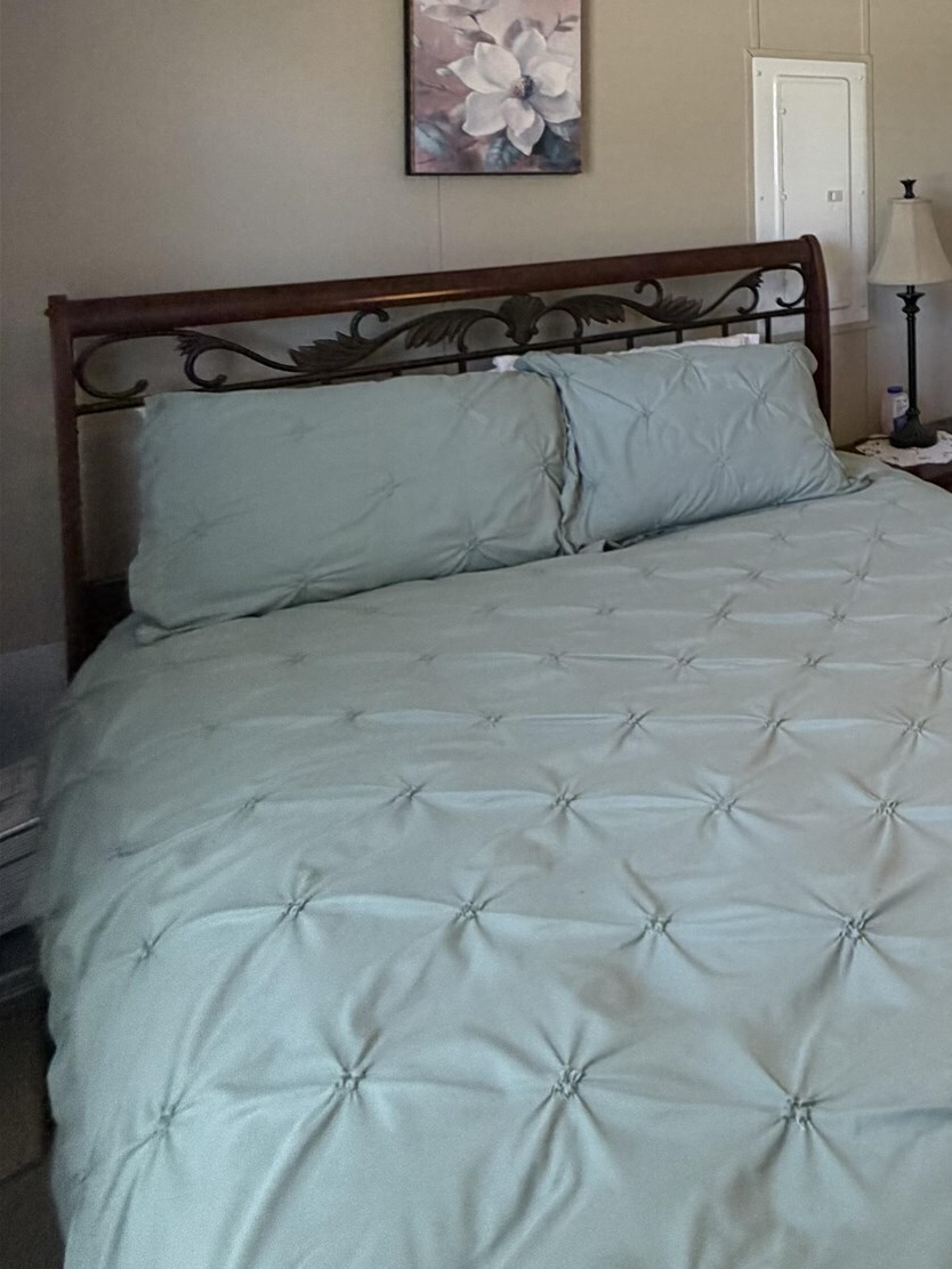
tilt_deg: -4.6
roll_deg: +0.5
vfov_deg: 55.6
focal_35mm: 29
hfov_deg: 41.0
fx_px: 1063
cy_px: 191
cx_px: 985
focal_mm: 2.22
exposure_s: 1/60
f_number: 2.2
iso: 250
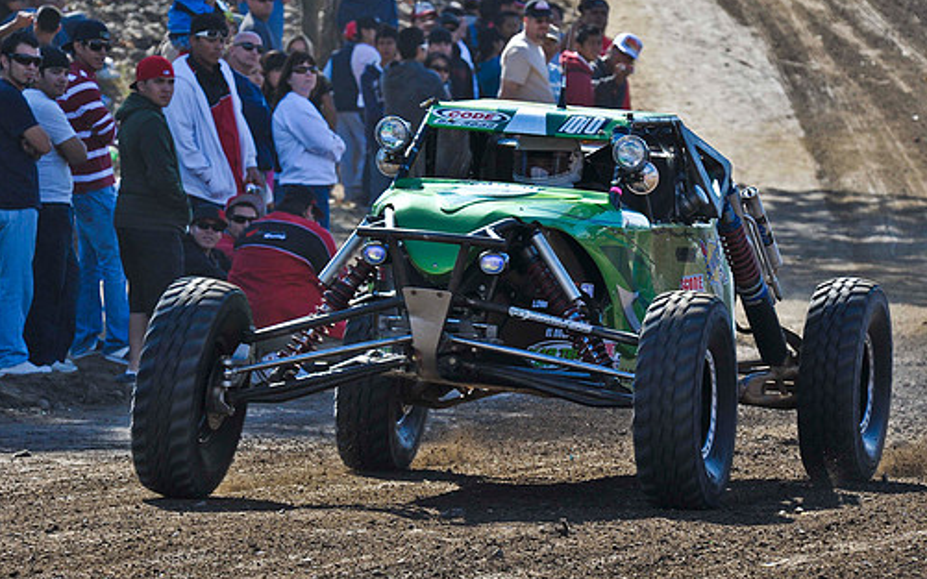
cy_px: 316
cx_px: 457
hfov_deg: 5.9
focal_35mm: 354
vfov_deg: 3.7
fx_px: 8942
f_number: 10
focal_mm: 300
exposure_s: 1/640
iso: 640
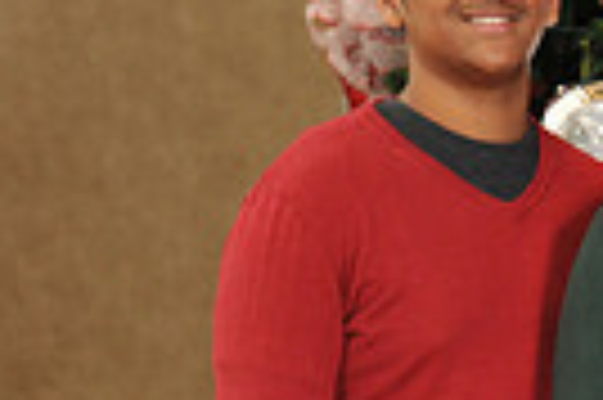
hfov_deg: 9.1
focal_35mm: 217
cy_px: 467
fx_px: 3630
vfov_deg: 6.3
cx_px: 1071
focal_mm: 50
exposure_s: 1/125
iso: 1600
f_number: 6.3
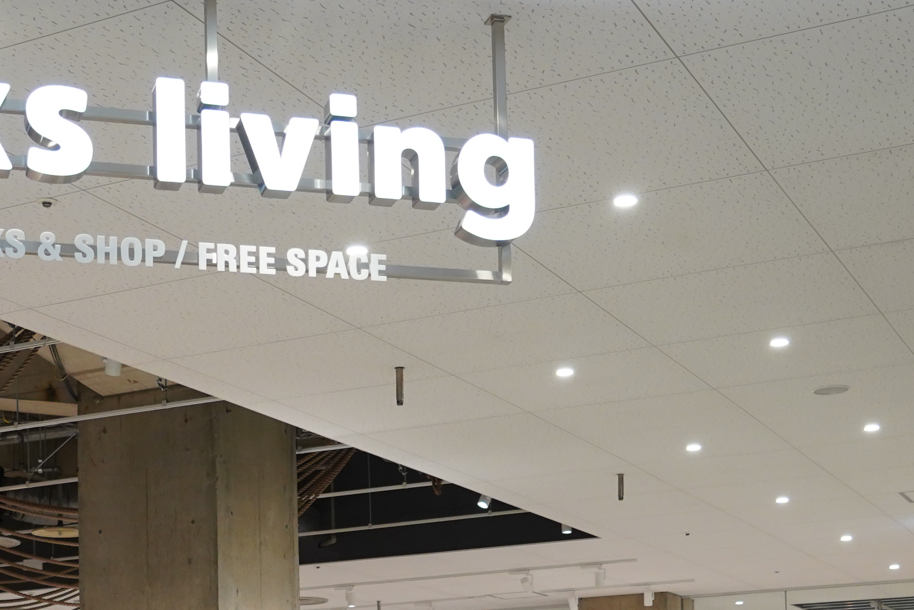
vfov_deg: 19.3
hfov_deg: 29.9
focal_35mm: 67
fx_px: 1701
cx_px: 302
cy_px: 695
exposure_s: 1/160
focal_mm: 24
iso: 1600
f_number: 4
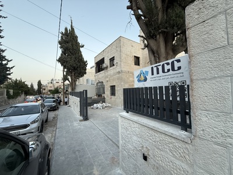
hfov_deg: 102.1
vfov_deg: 85.7
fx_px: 94
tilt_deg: +2.3
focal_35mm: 14
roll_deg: +1.9
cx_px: 116
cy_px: 88
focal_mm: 2.22
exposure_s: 1/99
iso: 200
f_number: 2.2
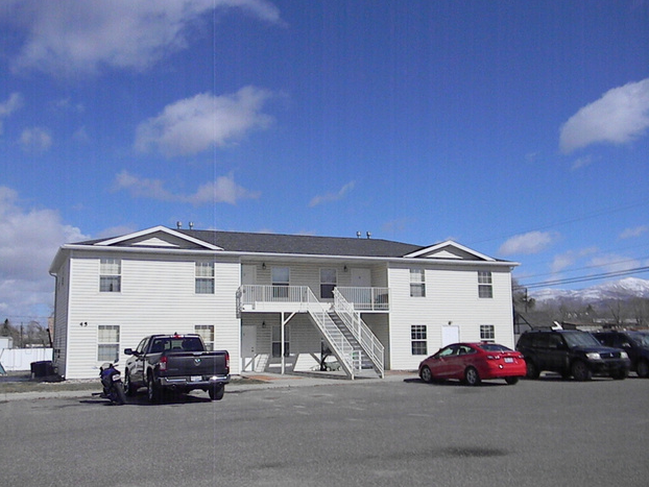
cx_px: 323
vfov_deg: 39.7
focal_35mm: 36
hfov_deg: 51.3
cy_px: 247
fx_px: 675
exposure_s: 1/3257
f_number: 7.4
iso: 640
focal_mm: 6.4
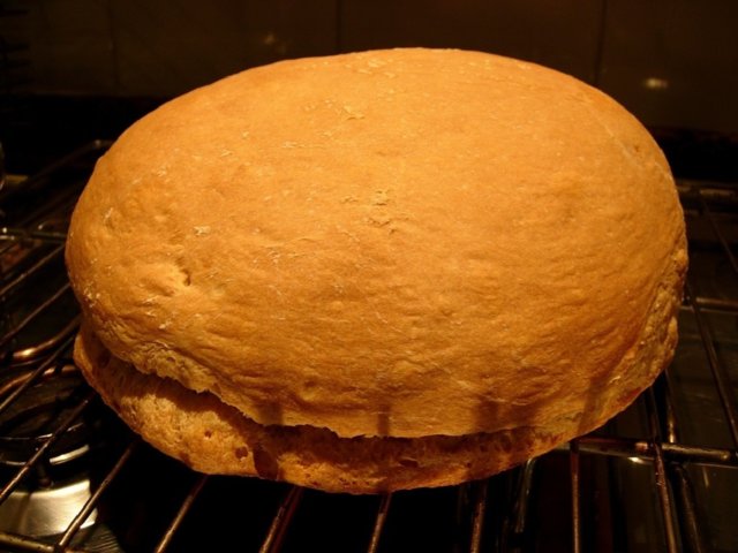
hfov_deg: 51.4
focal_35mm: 36
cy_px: 276
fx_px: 768
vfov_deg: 39.7
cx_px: 369
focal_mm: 7.5
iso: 50
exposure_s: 1/20.1
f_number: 3
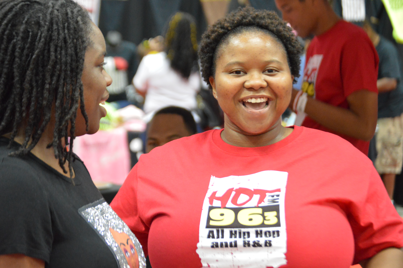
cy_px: 134
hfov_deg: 19.5
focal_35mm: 105
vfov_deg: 13.0
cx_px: 202
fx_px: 1174
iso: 3200
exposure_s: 1/125
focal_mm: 70
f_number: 4.2
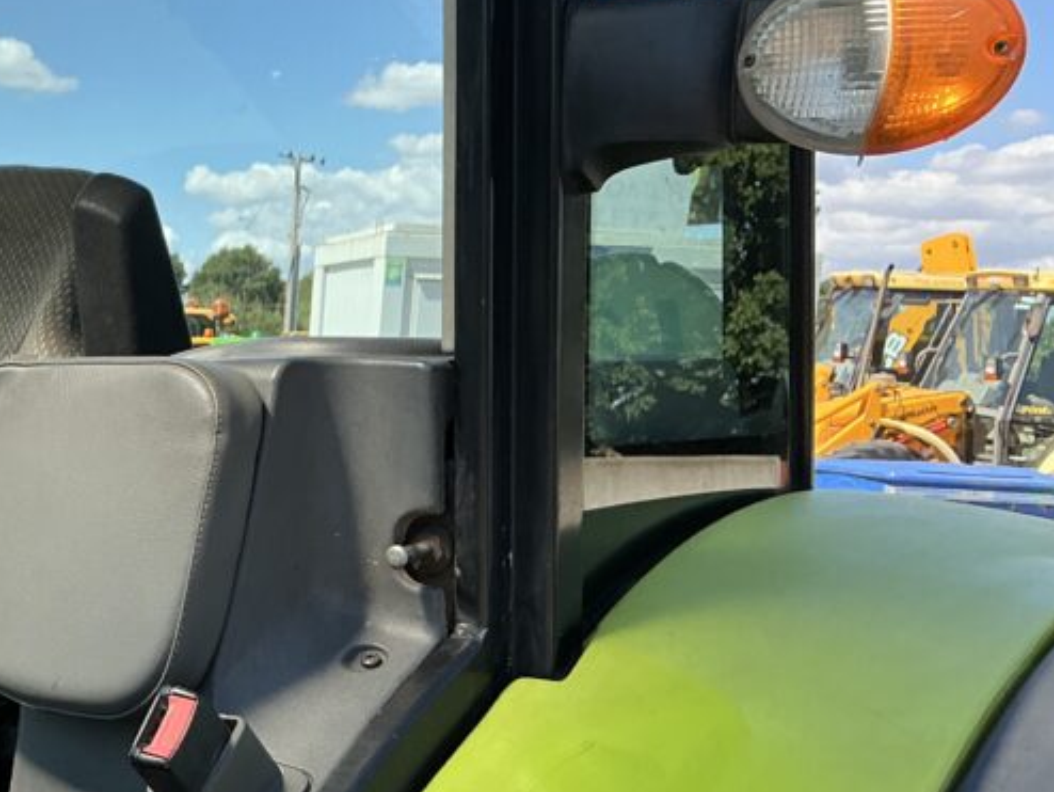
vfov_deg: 24.8
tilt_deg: -7.2
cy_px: 655
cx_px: 0
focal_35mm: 58
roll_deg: -2.6
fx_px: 1767
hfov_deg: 30.8
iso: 25
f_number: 1.8
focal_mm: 3
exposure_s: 1/650
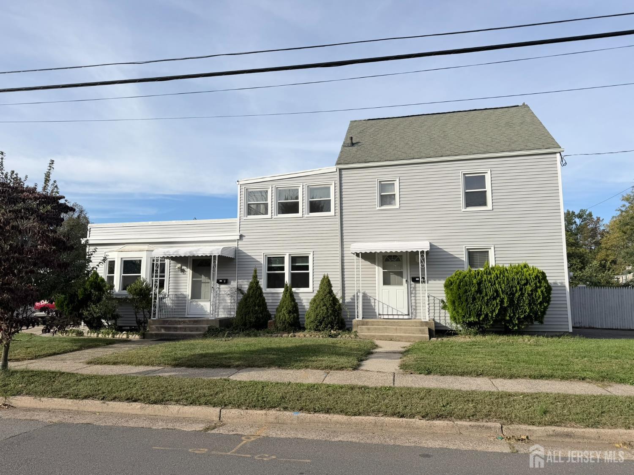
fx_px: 440
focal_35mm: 24
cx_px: 317
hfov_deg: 71.6
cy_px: 238
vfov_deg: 56.8
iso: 80
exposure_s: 1/5714
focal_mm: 6.76
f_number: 1.78
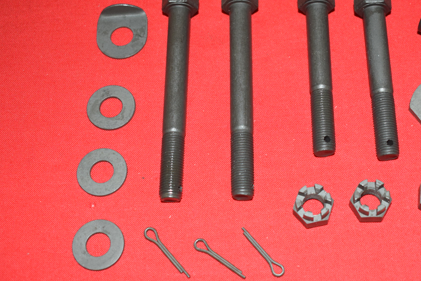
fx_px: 745
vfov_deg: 21.3
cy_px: 165
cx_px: 272
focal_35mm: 64
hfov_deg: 31.3
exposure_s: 1/200
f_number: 5
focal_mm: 29
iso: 1250
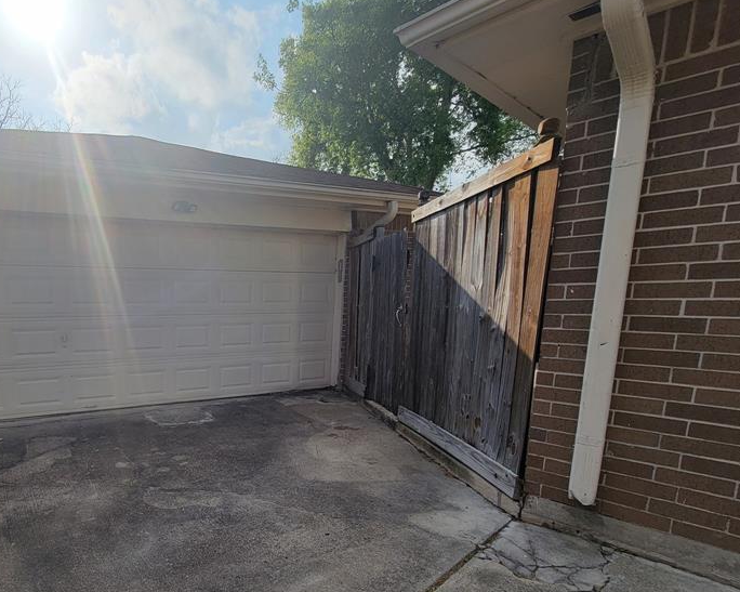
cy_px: 376
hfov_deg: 78.7
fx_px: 416
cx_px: 211
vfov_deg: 69.5
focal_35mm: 19
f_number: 2.2
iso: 50
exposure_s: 1/1641
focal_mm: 2.2
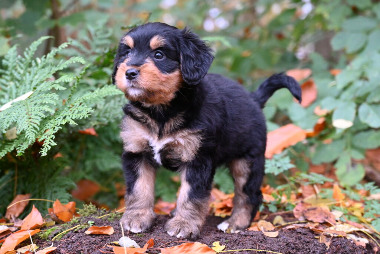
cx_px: 190
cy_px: 127
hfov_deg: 25.5
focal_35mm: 80
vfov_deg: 17.2
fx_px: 839
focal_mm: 53
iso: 3200
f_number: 4
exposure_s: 1/125
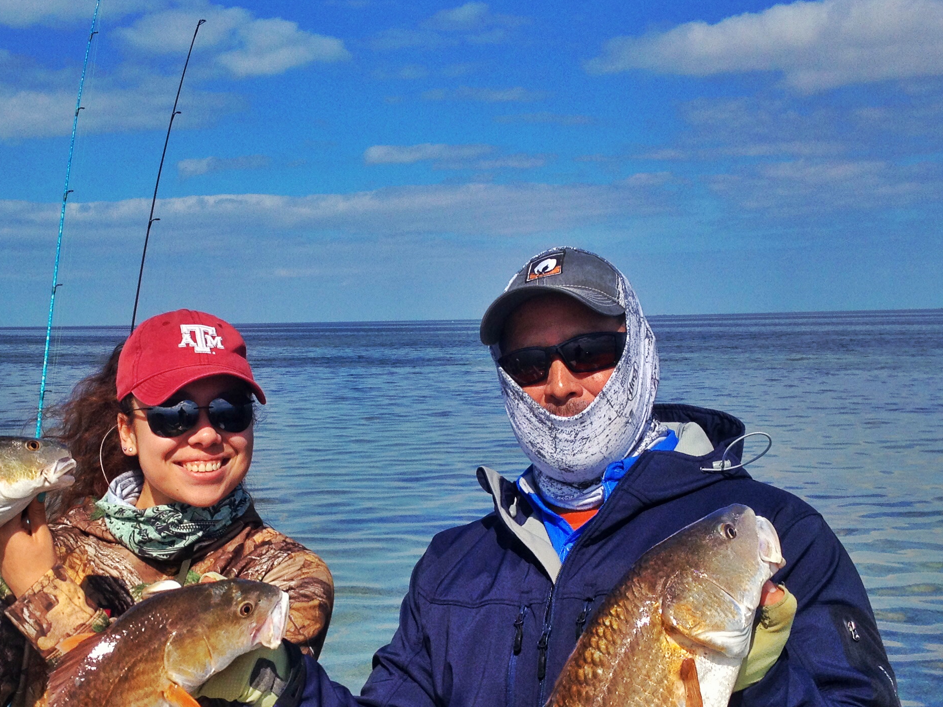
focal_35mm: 61
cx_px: 357
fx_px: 1662
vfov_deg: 23.8
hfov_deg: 31.5
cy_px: 523
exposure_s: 1/3067
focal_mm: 4.28
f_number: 2.4
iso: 50
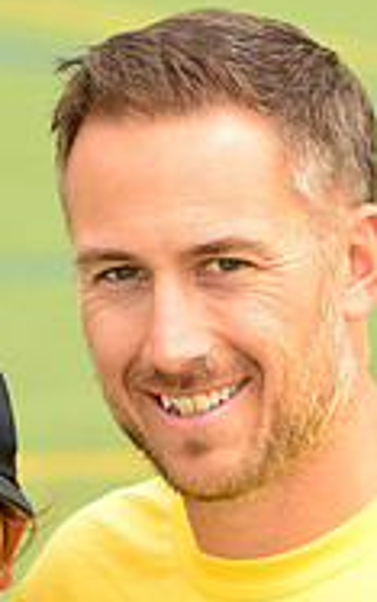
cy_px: 689
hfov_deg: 2.4
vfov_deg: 3.9
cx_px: 108
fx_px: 8837
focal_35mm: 538
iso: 200
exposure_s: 1/250
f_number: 8
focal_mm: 170
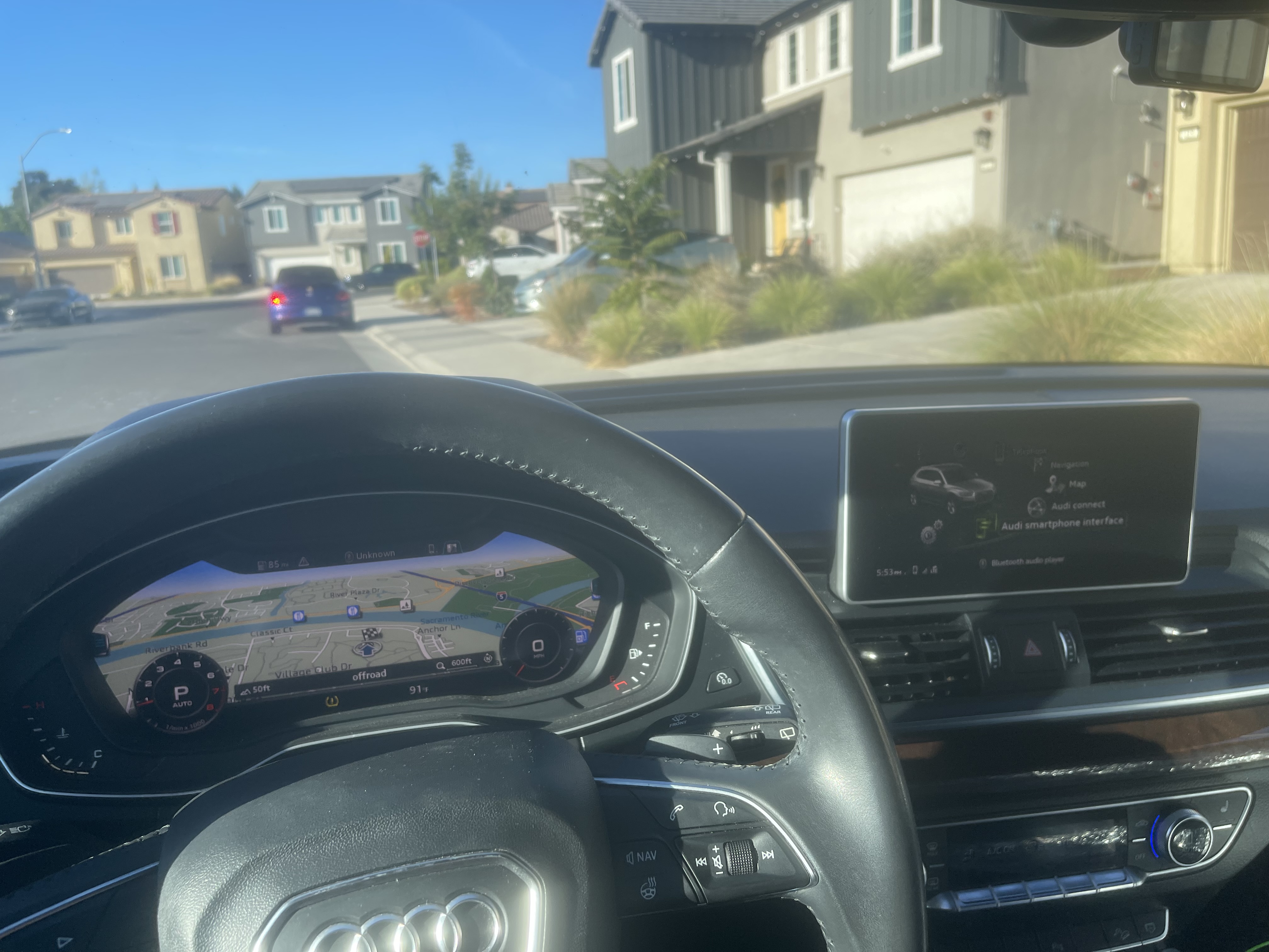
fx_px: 916
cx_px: 634
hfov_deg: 69.4
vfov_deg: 54.9
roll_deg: +3.1
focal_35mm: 25
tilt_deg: -13.8
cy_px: 476
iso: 32
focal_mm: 5.1
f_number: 1.6
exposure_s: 1/1087
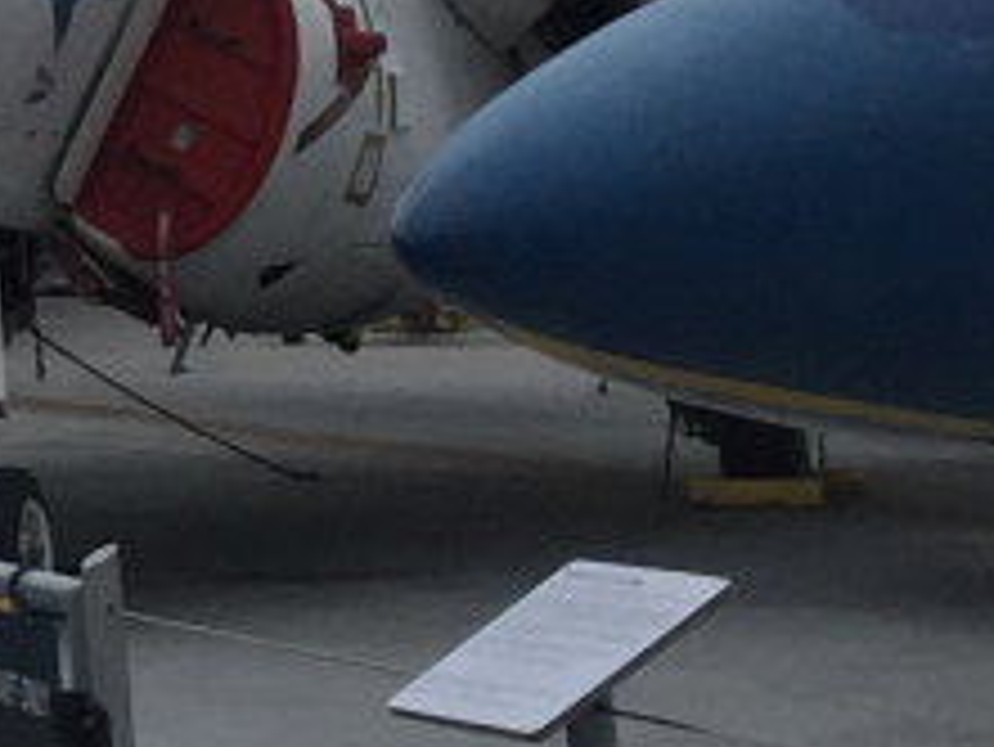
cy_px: -873
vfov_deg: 6.8
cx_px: -1475
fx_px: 6033
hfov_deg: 8.5
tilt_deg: +11.0
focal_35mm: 210
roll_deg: +2.6
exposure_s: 1/2326
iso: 32
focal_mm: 4.15
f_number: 2.2
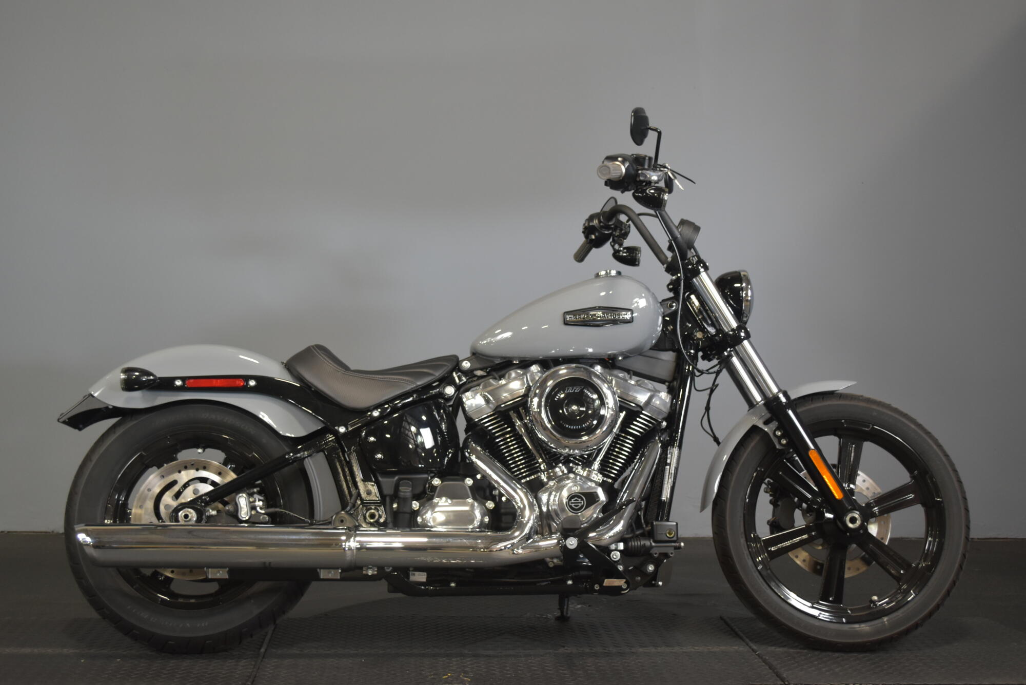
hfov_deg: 44.9
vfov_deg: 30.9
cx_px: 513
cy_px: 342
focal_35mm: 44
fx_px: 1240
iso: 800
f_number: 4.5
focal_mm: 29
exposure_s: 1/30
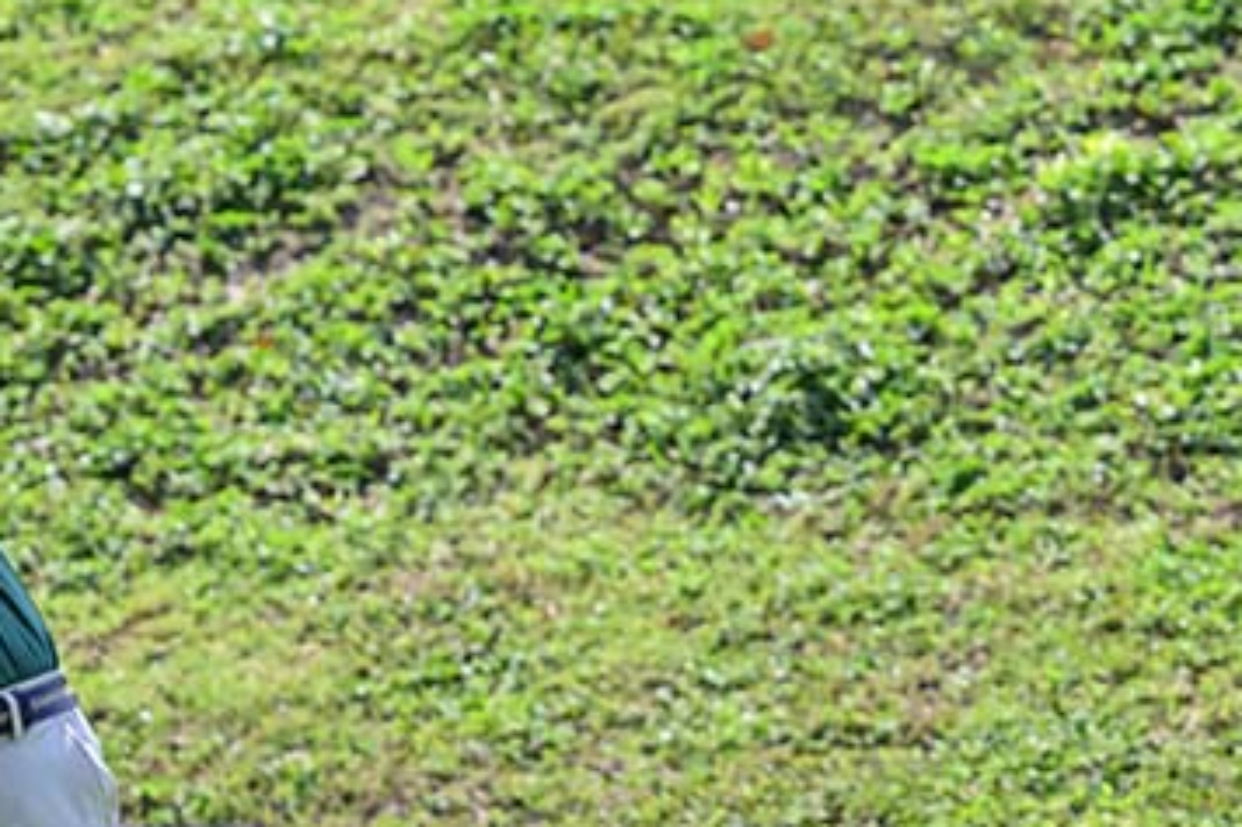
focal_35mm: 378
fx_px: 13034
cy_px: 796
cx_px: -237
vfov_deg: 3.6
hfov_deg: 5.4
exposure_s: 1/6400
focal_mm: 140
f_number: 3.2
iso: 640
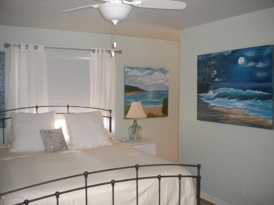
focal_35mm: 35
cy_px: 102
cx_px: 137
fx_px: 277
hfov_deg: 52.6
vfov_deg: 40.7
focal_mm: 6.3
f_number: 3.1
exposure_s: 1/30
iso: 400
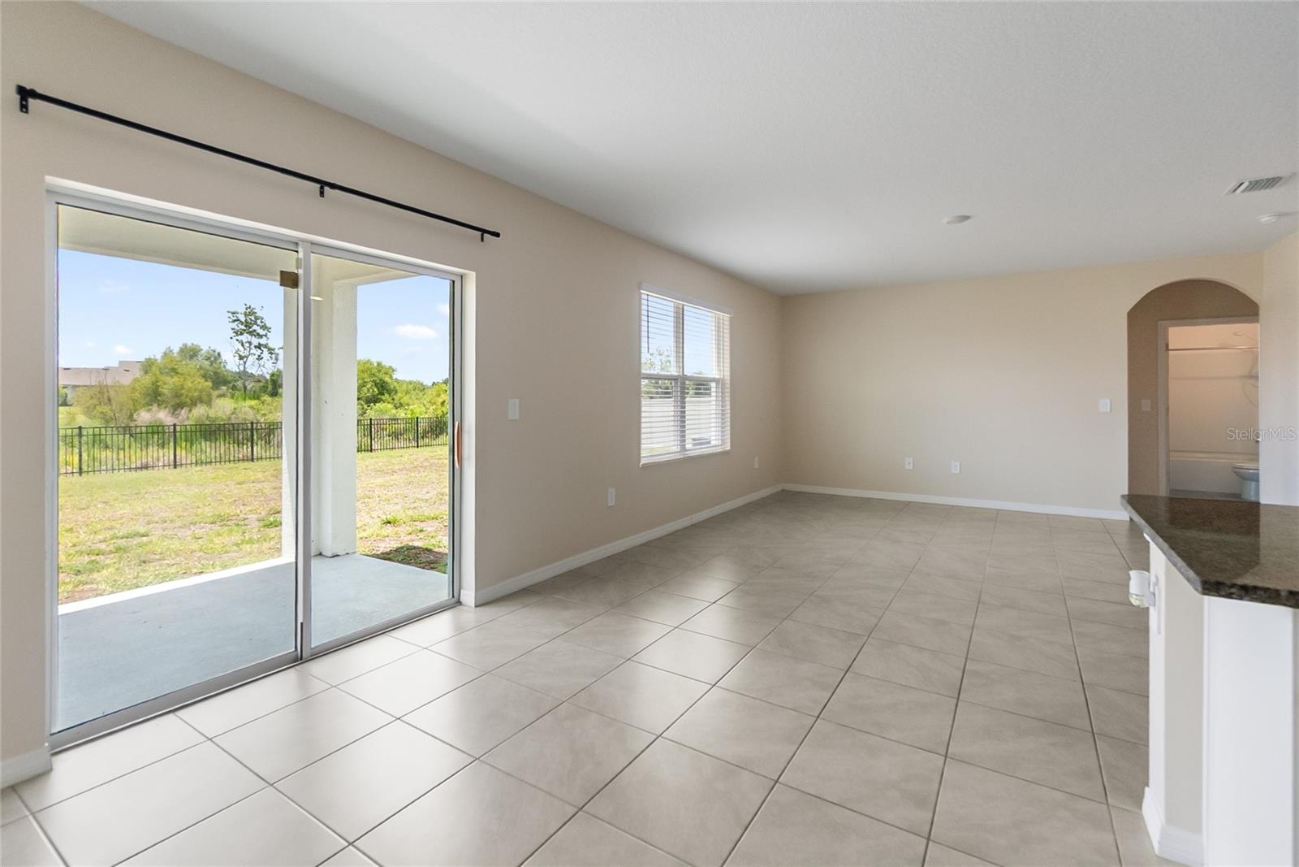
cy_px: 434
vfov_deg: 77.3
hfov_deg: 100.4
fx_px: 541
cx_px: 650
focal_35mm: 15
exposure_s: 1/350
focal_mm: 10
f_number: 4
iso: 640
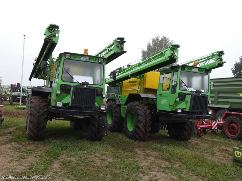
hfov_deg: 52.6
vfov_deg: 40.7
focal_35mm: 35
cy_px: 90
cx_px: 121
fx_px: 245
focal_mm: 6.2
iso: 80
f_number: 3.4
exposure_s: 1/80
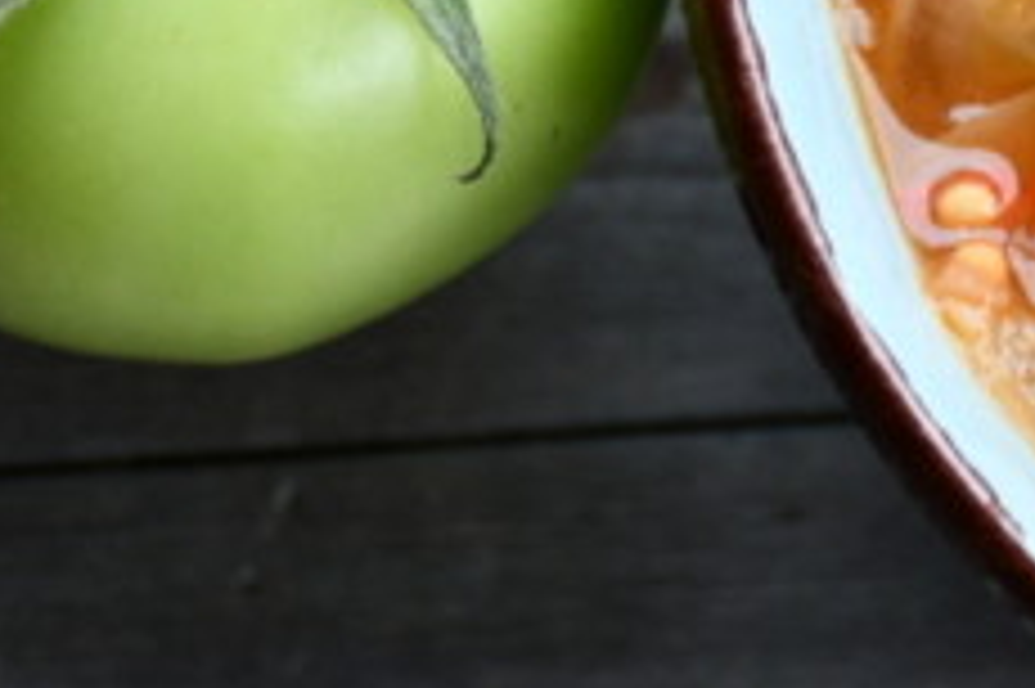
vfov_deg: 4.5
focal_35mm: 301
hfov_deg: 6.8
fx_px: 8647
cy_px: -135
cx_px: 986
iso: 800
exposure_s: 1/40
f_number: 5
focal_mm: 60
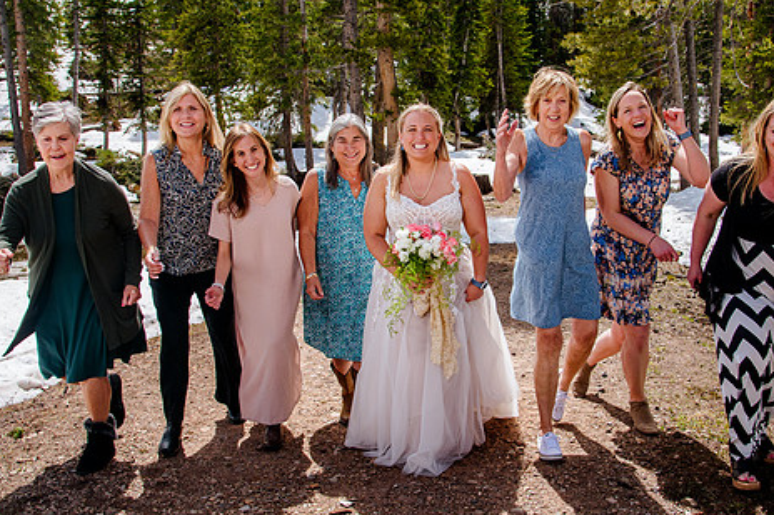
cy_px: 242
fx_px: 731
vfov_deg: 38.8
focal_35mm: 34
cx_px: 419
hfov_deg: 55.7
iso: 400
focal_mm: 24
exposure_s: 1/320
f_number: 7.1
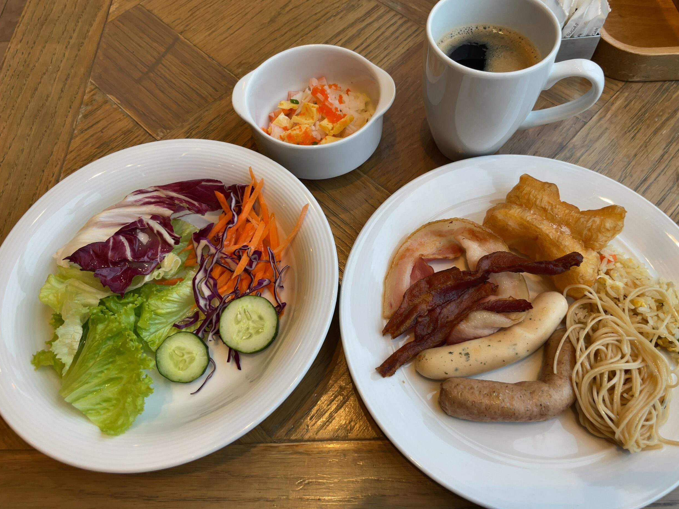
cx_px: 347
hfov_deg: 65.3
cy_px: 247
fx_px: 530
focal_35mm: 27
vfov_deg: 51.4
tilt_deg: -60.9
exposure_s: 1/100
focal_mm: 4.2
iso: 40
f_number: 1.6
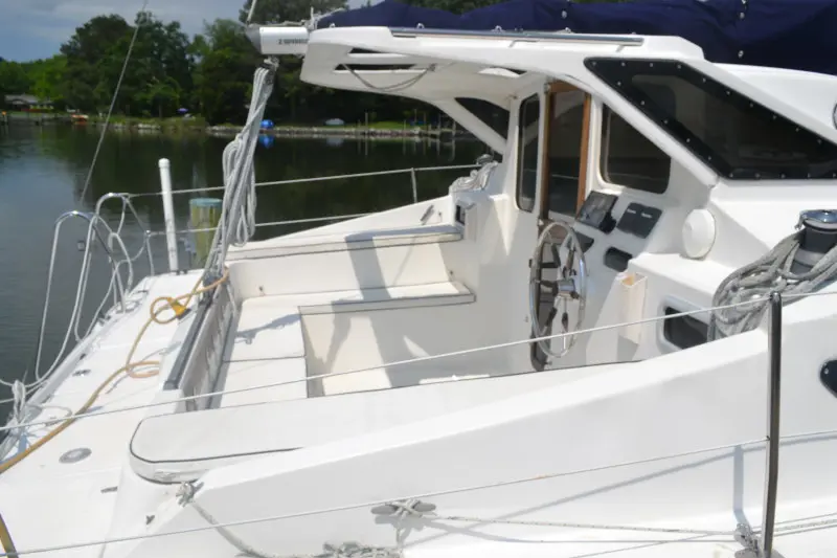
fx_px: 697
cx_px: 418
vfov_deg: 43.6
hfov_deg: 61.9
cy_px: 279
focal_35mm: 30
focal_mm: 20
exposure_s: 1/400
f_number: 10
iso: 100
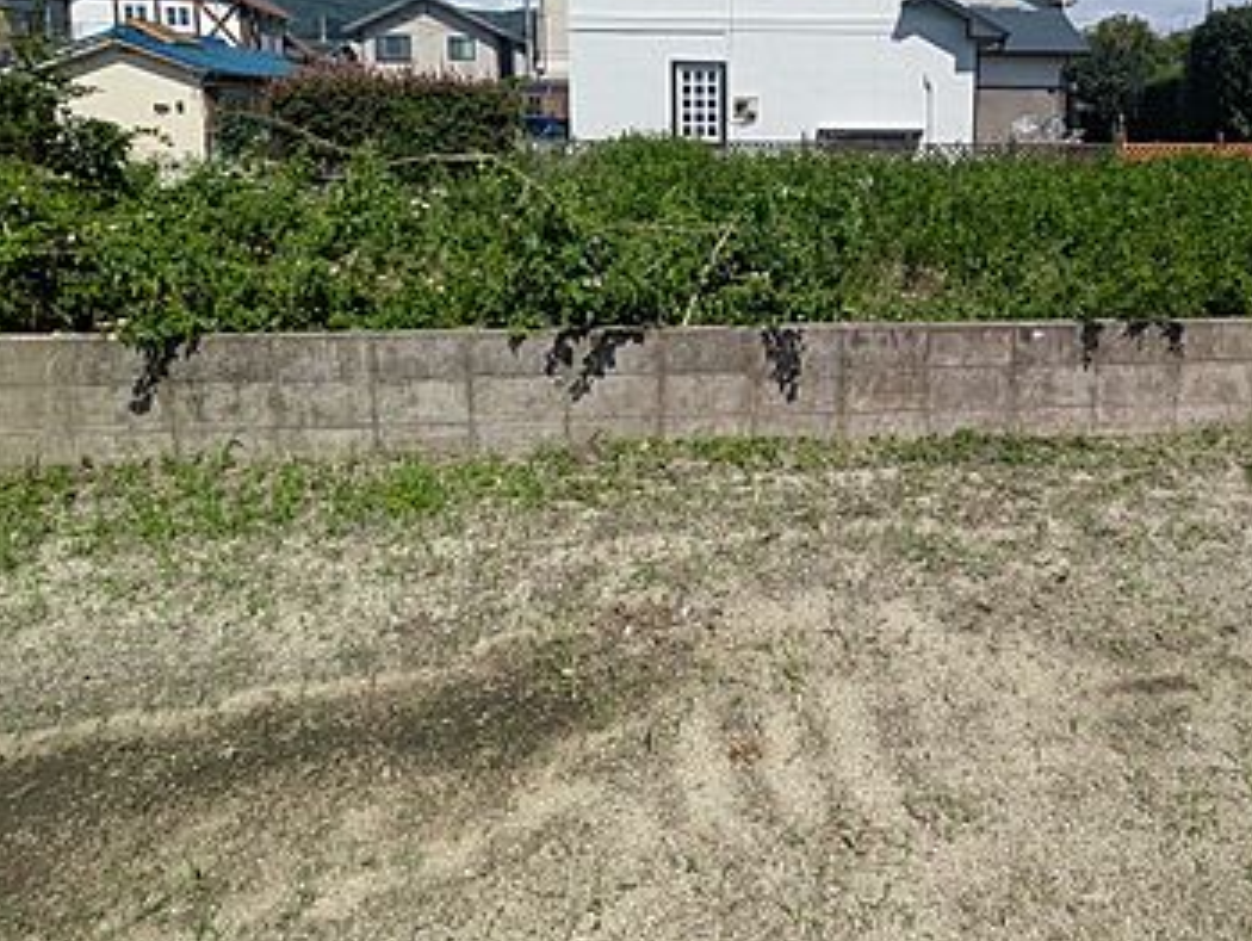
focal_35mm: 24
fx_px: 869
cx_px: 830
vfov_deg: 54.3
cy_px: 240
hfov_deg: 69.6
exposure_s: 1/2004
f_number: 2.2
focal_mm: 1.83
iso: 51
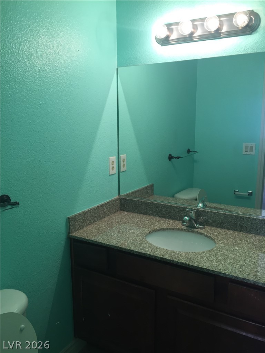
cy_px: 176
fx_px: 296
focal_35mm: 29
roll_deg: -0.3
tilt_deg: -10.6
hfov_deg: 48.2
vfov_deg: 61.7
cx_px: 132
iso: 32
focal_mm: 4.15
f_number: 2.2
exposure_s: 1/40
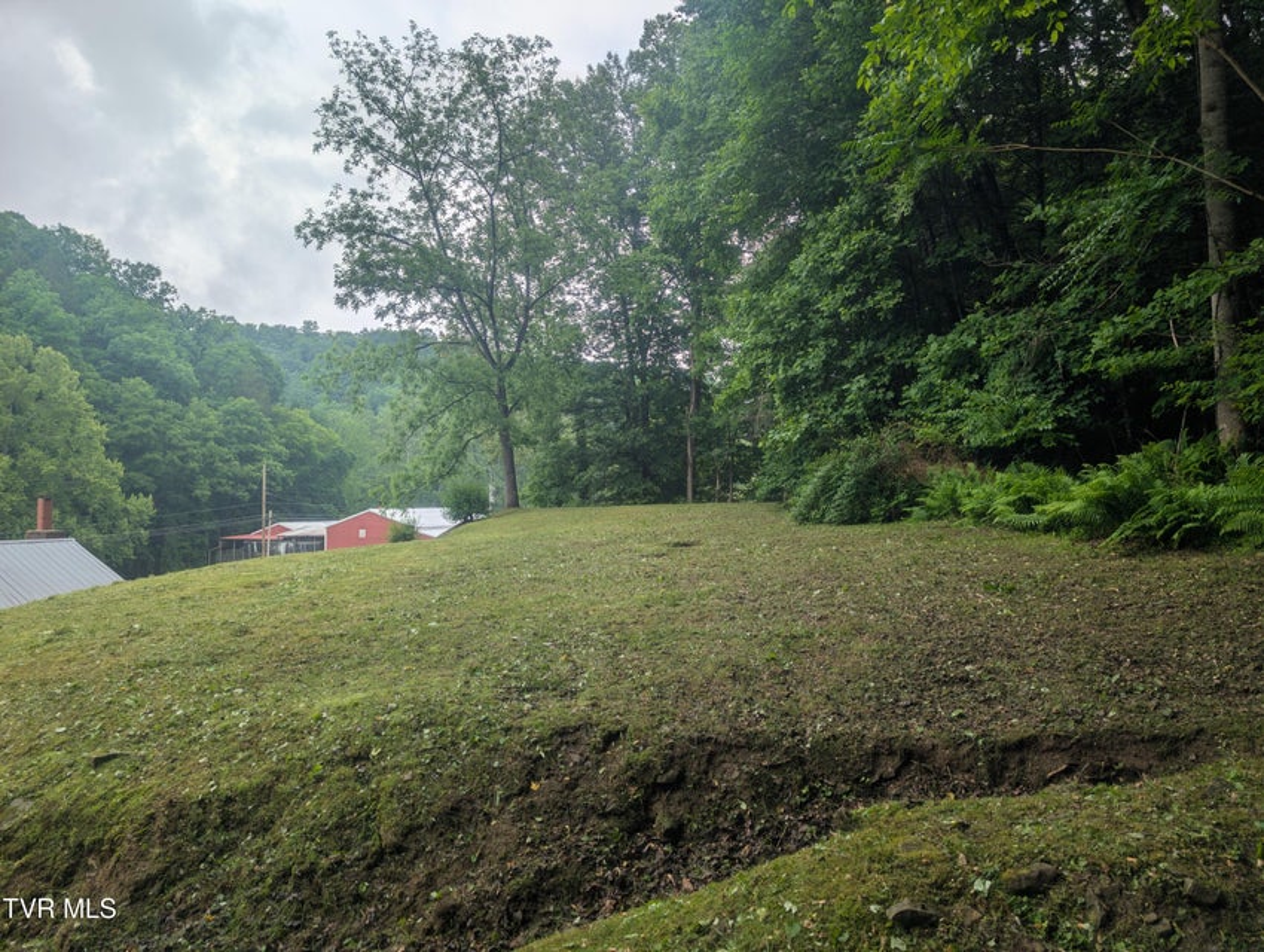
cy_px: 476
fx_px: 878
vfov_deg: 56.9
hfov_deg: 71.5
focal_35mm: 24
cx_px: 632
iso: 20
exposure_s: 1/322
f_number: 1.68
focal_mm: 6.9
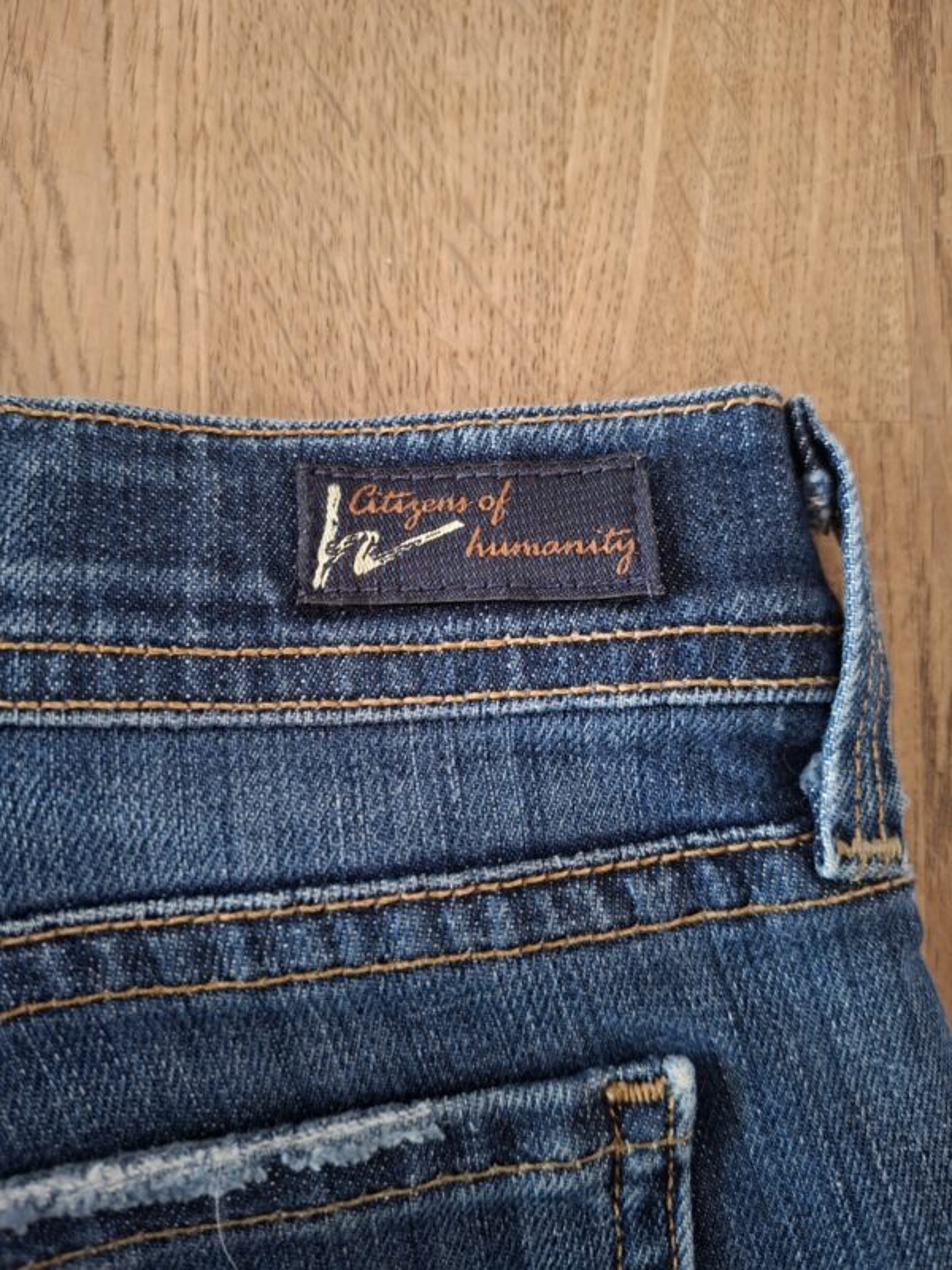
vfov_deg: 73.9
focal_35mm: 23
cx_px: 476
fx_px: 843
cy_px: 635
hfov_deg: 58.9
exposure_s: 1/24
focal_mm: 5.54
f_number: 1.8
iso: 500
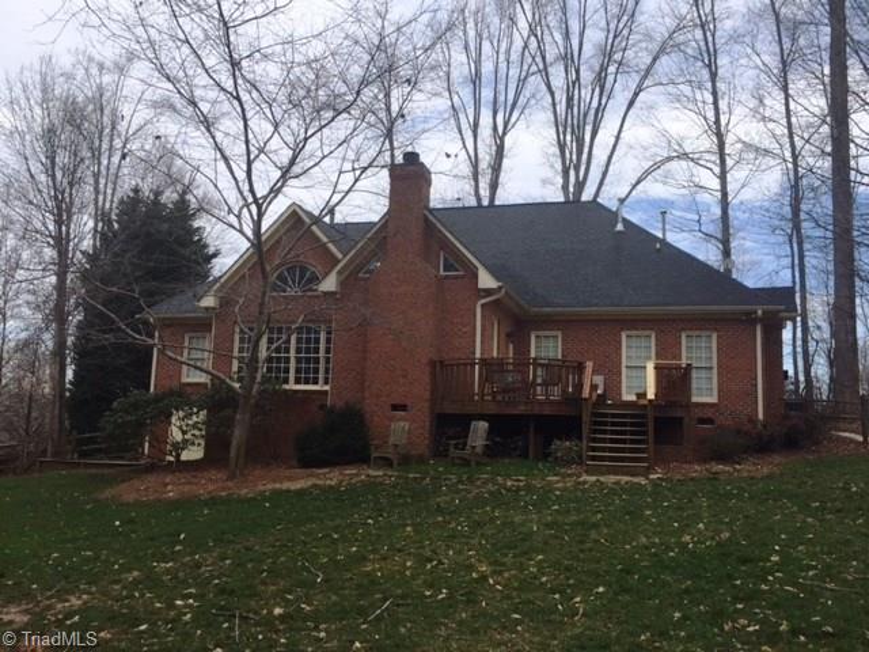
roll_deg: -2.6
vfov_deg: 48.2
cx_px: 434
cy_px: 326
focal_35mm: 29
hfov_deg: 61.7
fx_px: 728
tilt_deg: +7.5
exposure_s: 1/1199
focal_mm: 4.15
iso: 32
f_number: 2.2
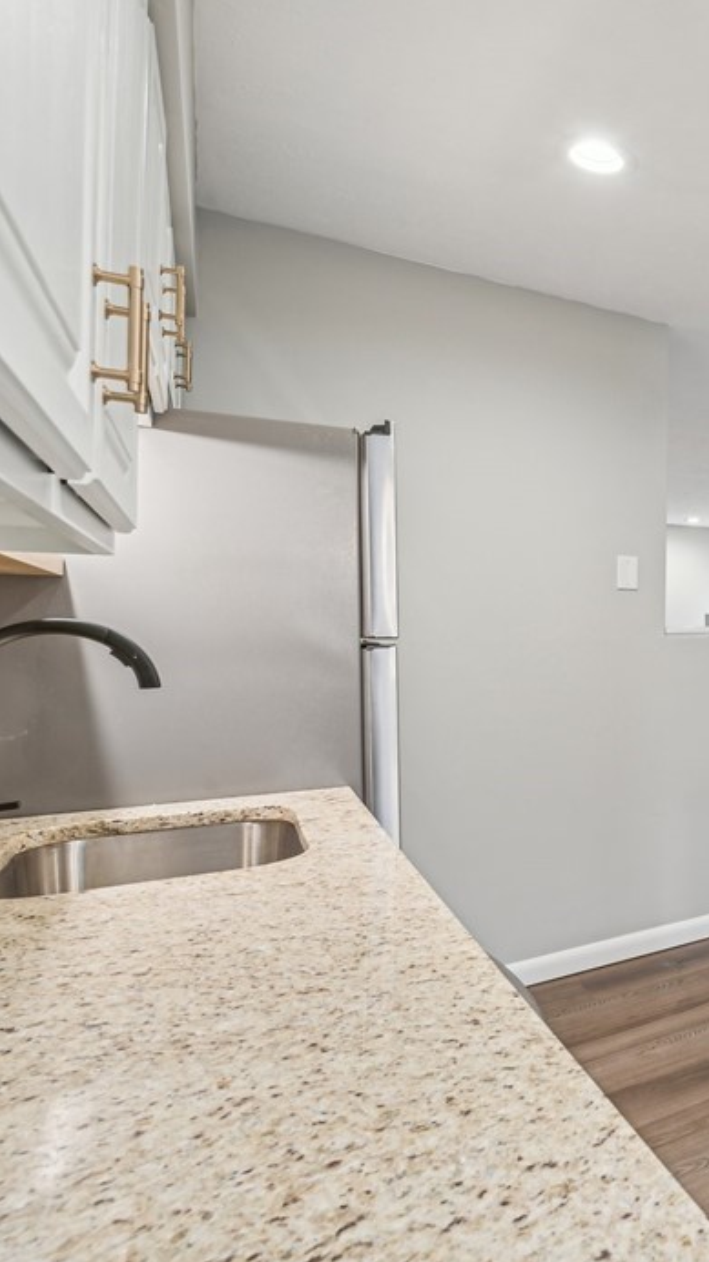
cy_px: 613
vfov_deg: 78.7
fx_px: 769
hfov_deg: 36.7
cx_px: 870
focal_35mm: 23
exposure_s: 1/8
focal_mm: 14
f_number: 11
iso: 100
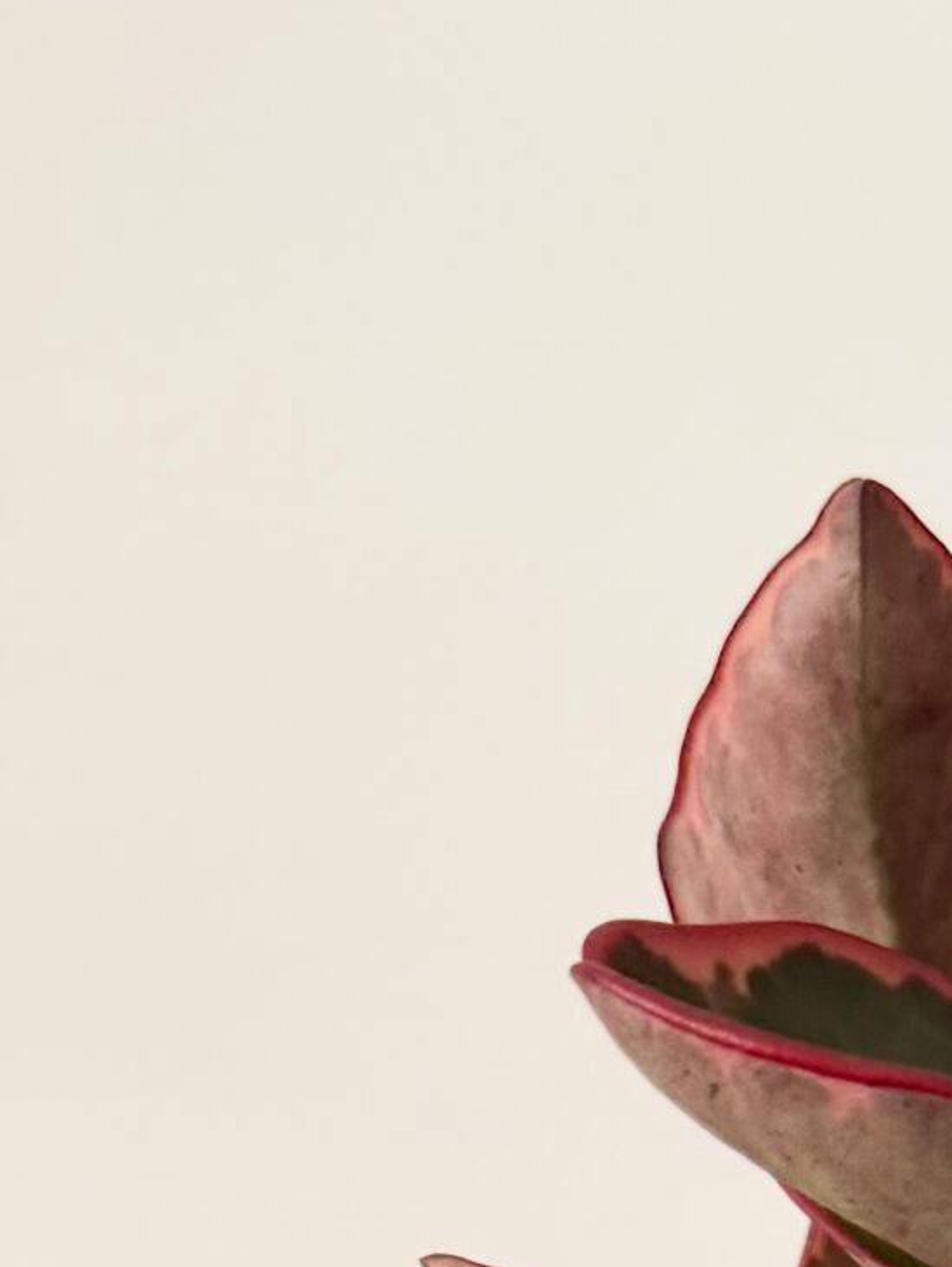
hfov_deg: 16.5
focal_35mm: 84
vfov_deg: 21.0
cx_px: 1262
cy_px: 1671
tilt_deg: -7.4
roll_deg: -0.1
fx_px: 3078
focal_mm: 6.76
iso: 250
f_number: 1.78
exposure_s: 1/40
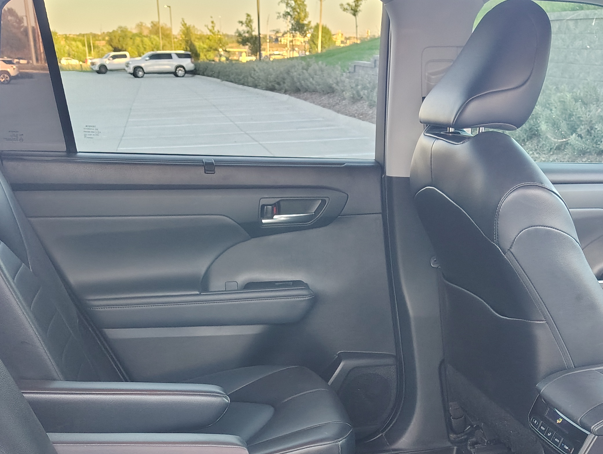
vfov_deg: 29.3
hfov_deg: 40.4
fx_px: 820
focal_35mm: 47
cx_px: 322
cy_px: 435
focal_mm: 5.56
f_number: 1.8
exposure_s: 1/60
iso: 1806
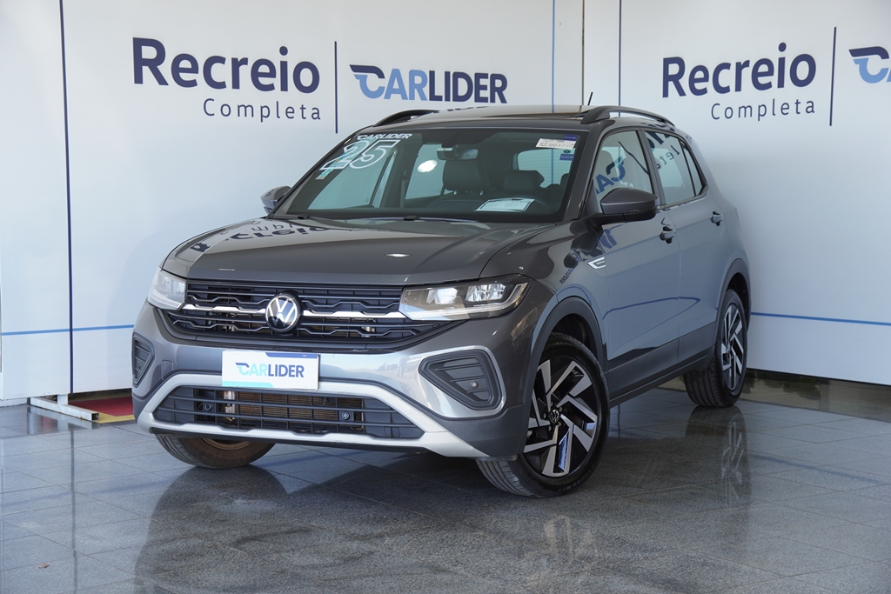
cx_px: 446
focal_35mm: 64
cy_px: 297
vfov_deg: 21.1
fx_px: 1596
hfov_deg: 31.2
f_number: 4
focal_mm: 43
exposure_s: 1/80
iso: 160
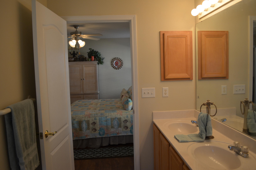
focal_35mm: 30
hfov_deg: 62.0
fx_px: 213
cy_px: 85
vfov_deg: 43.4
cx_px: 128
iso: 400
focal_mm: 20
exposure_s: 1/125
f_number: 3.8
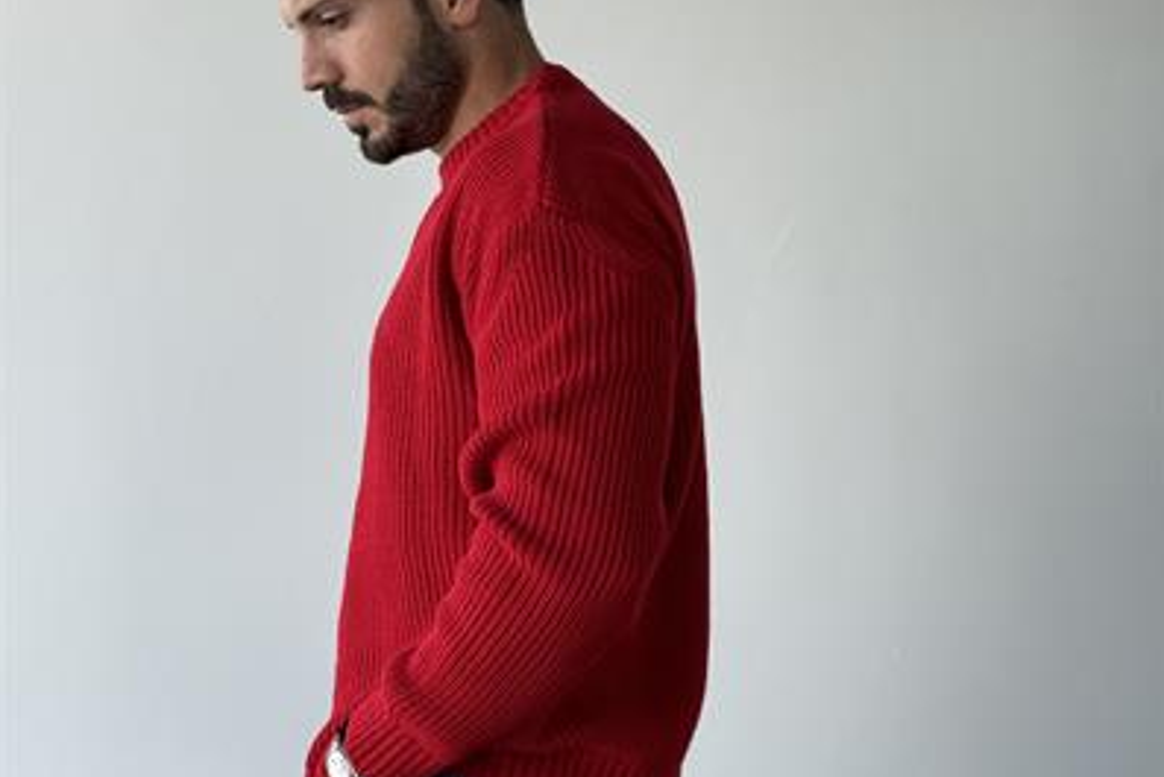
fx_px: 2167
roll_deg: -0.1
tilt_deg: +1.1
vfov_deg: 20.3
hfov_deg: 30.1
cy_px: 397
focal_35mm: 67
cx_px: 583
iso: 64
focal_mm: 6.76
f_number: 1.78
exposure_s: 1/320
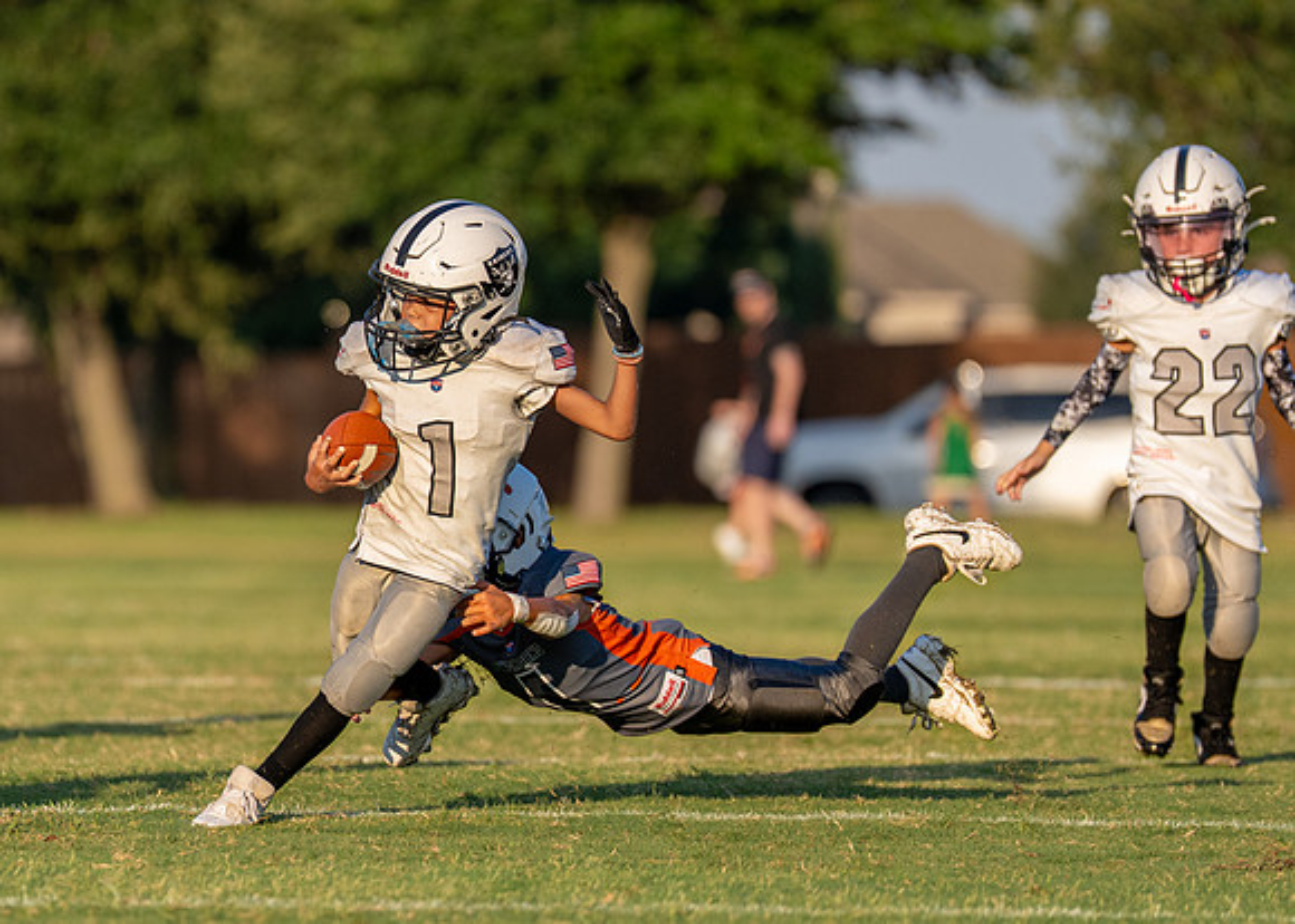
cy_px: 461
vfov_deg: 3.5
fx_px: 15046
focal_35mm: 409
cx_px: 392
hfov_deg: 4.9
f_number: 2.8
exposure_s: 1/3200
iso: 320
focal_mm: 200
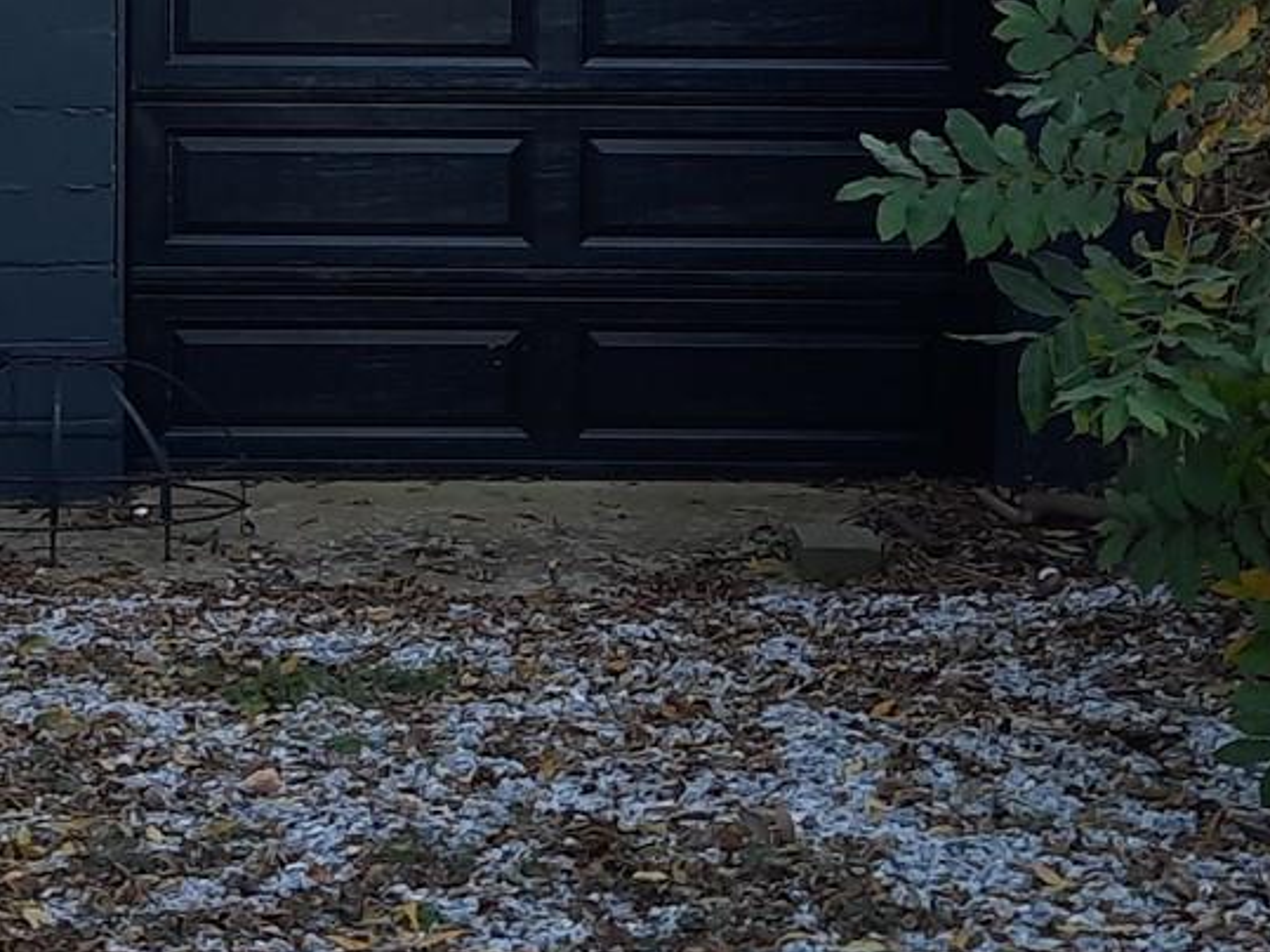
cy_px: -42
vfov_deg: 15.2
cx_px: 259
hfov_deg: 20.4
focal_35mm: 95
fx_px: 3485
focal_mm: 4.6
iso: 80
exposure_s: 1/60
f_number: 2
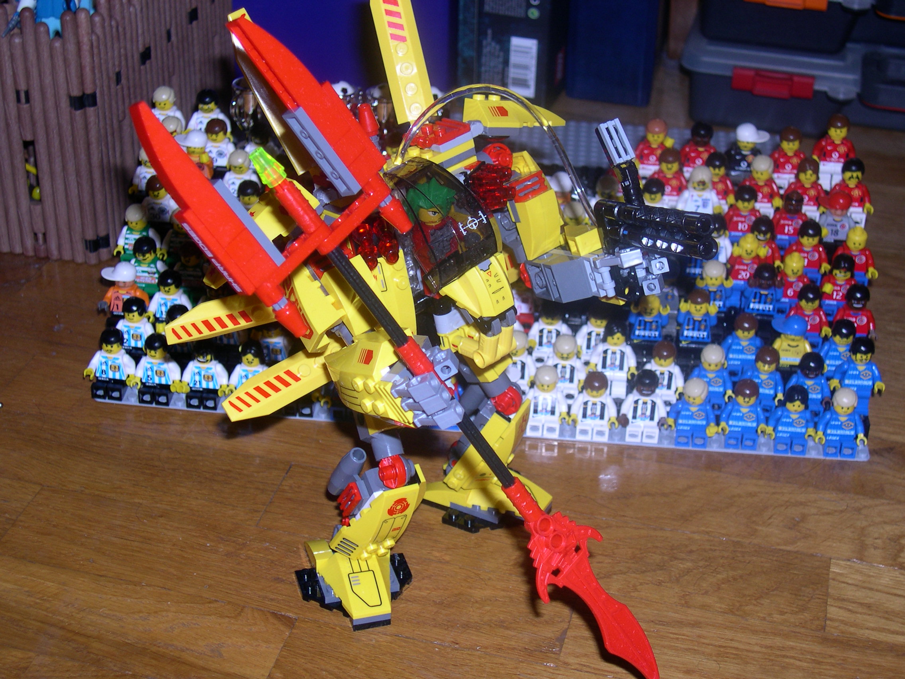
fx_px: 1490
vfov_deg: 25.7
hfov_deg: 33.8
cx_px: 452
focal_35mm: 57
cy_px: 340
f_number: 3.4
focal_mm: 12.2
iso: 100
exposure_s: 1/60
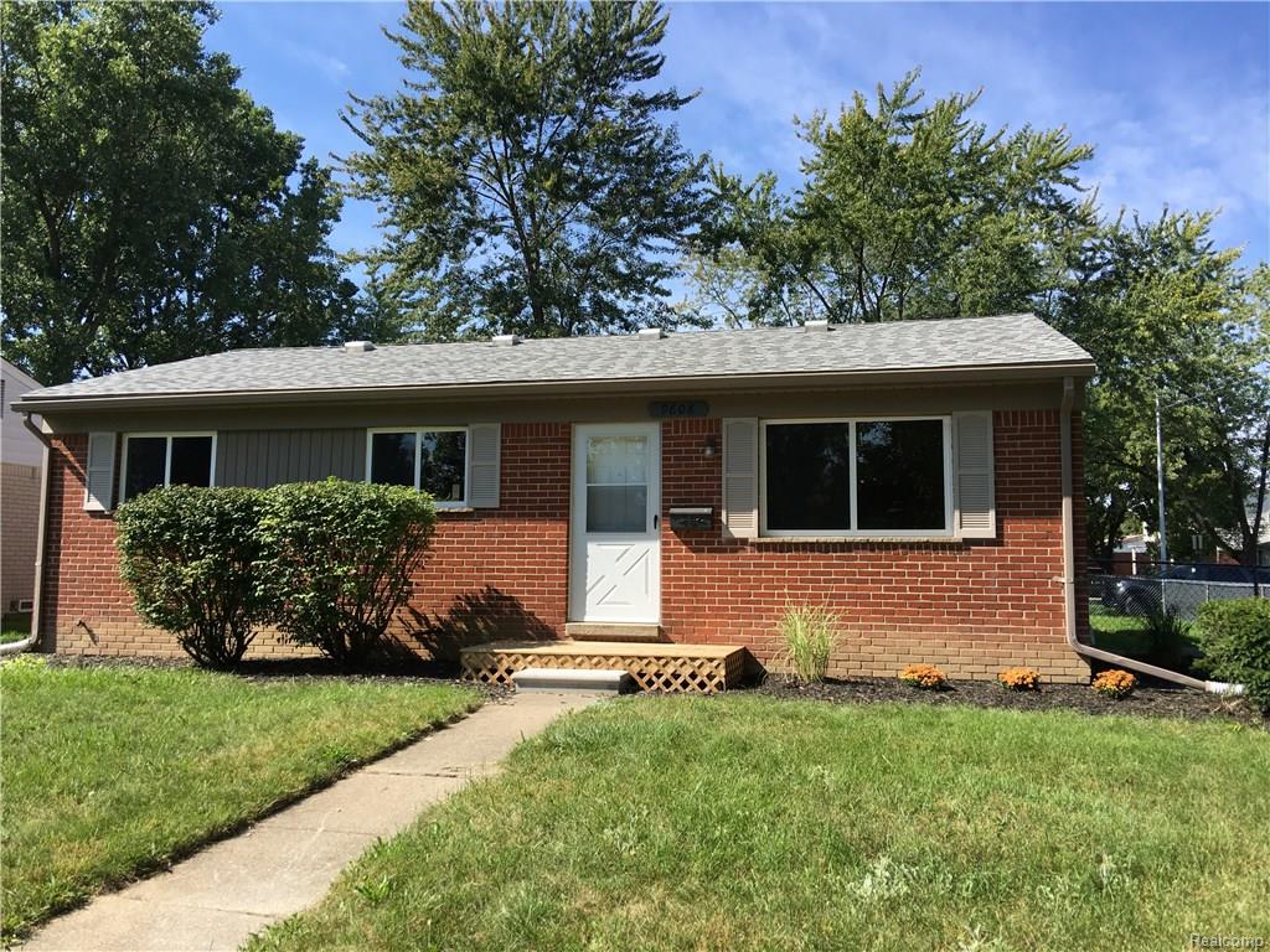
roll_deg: -0.8
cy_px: 476
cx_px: 635
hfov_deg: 61.7
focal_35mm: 29
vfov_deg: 48.2
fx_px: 1064
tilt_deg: +6.2
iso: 25
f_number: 2.2
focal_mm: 4.15
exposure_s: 1/739
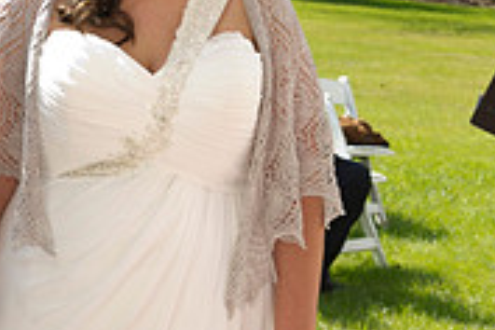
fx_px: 2159
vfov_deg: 8.7
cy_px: 106
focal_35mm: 157
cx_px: 185
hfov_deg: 13.1
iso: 100
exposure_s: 1/125
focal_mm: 48
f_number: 7.1
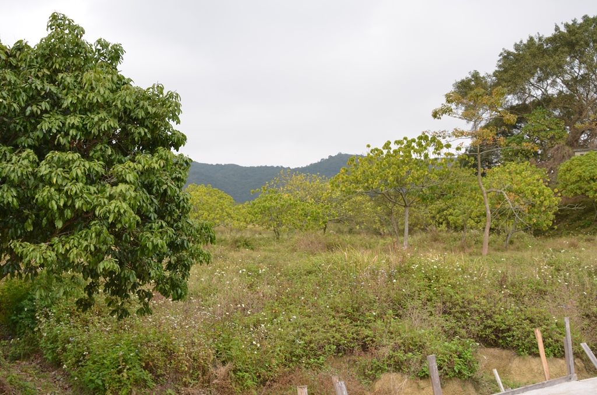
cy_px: 198
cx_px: 298
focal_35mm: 42
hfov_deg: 46.5
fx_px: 695
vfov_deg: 31.7
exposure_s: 1/250
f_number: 5
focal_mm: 28
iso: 100
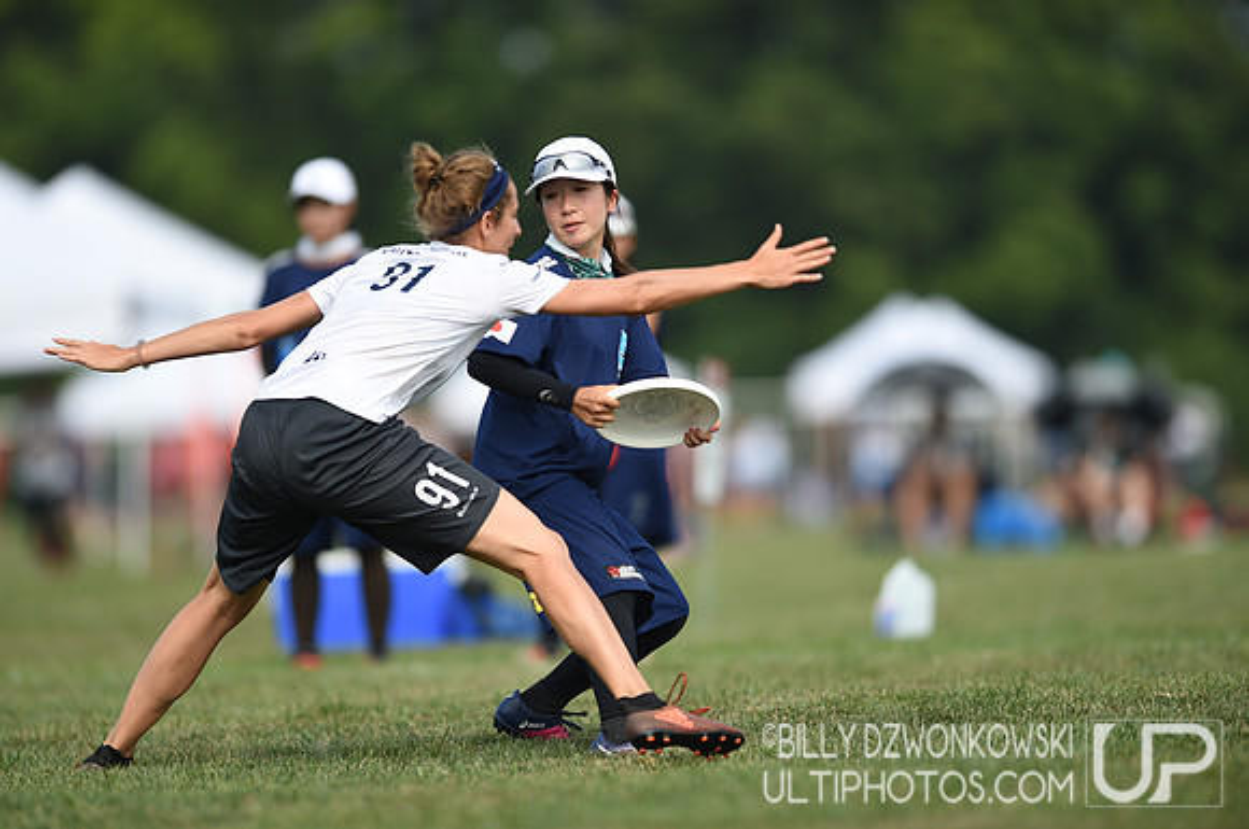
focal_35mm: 400
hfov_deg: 5.2
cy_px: 414
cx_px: 624
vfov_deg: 3.4
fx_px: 13858
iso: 100
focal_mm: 400
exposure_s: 1/1000
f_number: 2.8
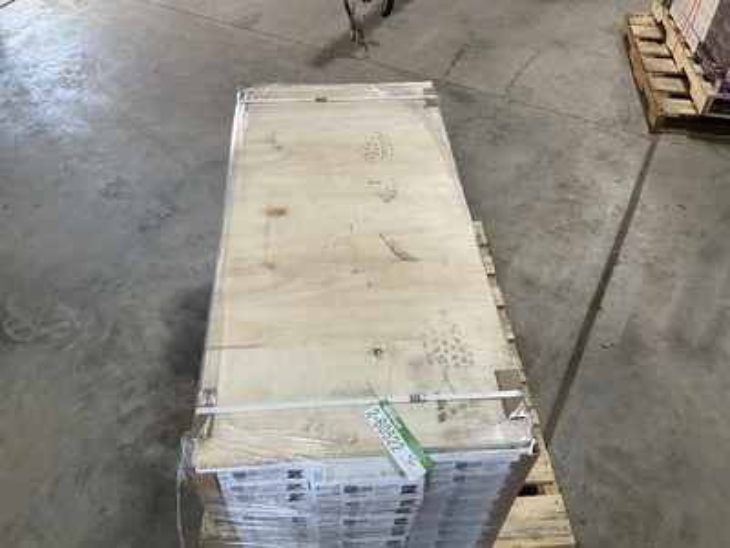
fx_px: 612
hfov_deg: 61.7
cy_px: 274
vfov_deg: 48.2
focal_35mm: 29
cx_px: 365
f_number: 1.8
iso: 40
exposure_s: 1/60
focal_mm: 3
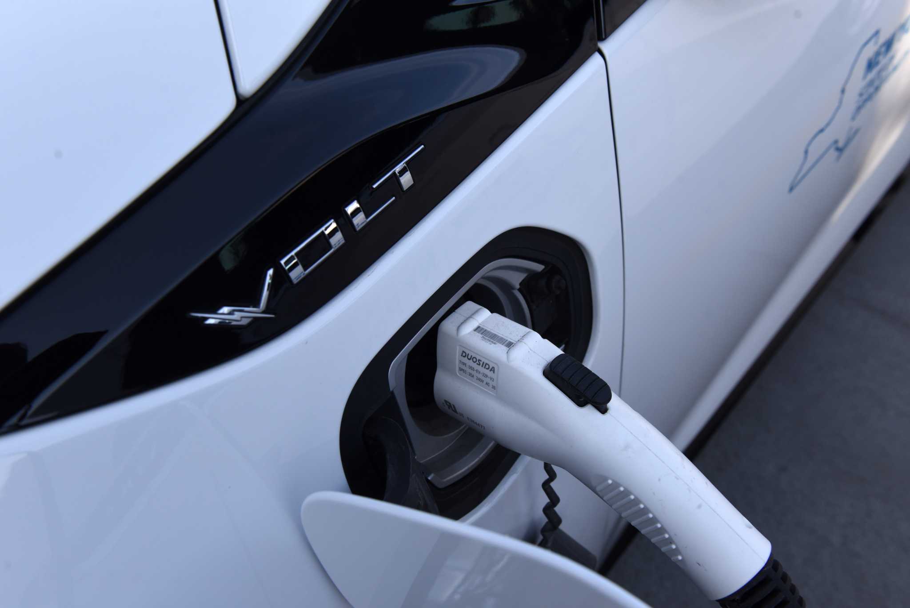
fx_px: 860
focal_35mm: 34
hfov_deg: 55.8
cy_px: 304
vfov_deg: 38.9
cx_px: 455
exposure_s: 1/800
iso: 800
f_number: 8
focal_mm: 34
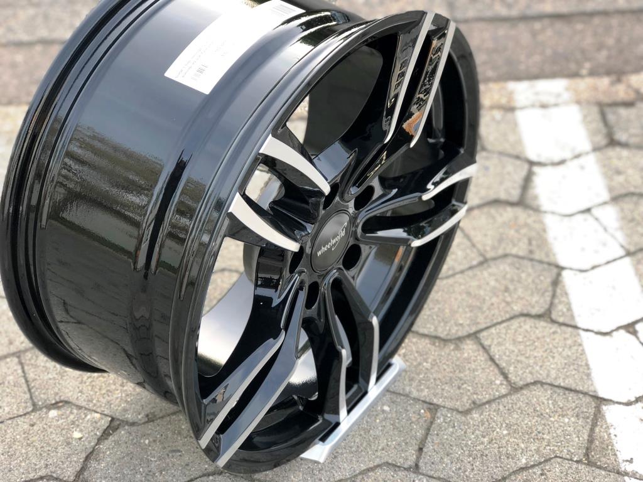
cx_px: 322
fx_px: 1059
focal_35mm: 57
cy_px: 241
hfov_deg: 33.8
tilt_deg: -46.6
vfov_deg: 25.7
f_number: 2.8
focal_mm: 6.6
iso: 25
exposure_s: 1/60
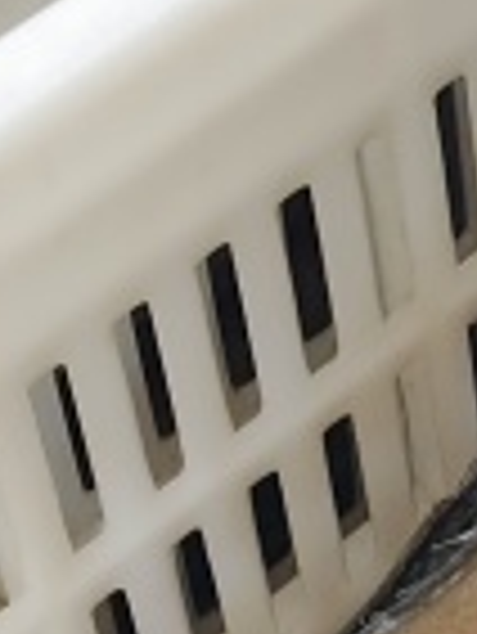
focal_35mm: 174
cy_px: 1522
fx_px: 3192
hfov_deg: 8.2
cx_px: 945
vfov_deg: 10.0
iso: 452
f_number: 1.88
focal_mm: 5.56
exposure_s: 1/100
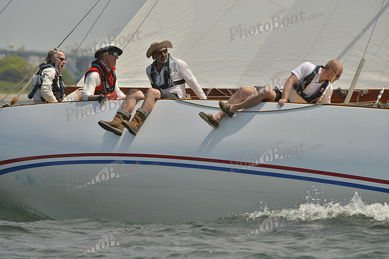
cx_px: 194
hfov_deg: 5.2
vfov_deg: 3.4
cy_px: 130
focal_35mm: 400
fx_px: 4323
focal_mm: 400
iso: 280
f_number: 10
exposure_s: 1/1000
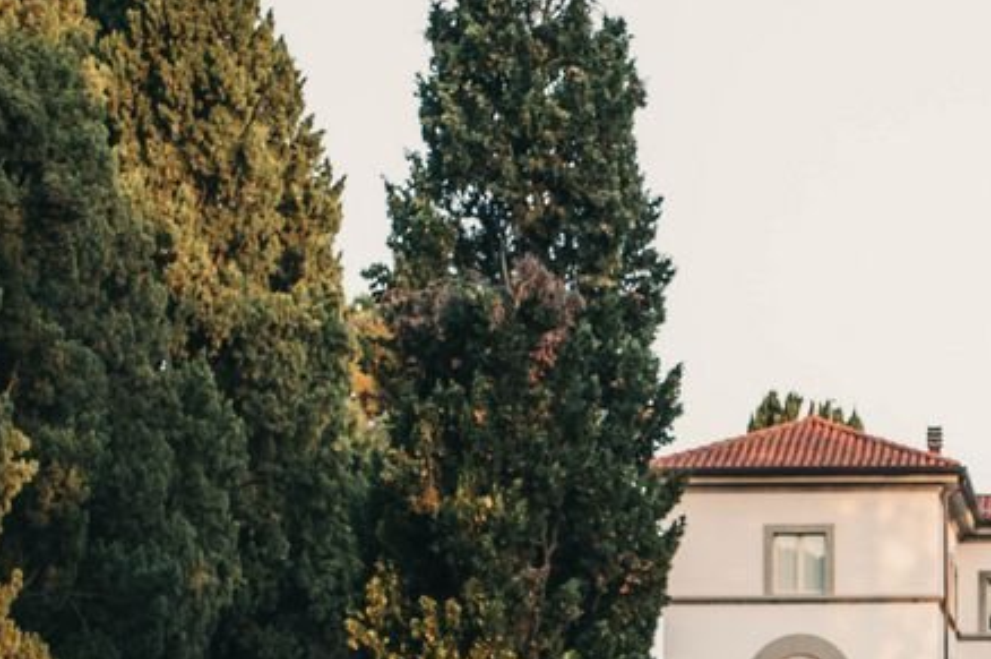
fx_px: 3520
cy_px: 751
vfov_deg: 10.5
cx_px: 1036
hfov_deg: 15.7
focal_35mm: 128
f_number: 2.8
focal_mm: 35
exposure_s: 1/100
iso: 140
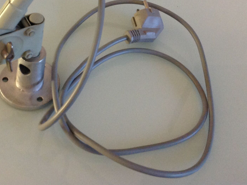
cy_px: 16
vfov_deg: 22.0
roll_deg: -12.7
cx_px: 92
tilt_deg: -43.2
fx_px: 463
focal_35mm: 65
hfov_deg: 29.7
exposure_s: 1/17
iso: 250
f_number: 2.4
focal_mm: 4.28
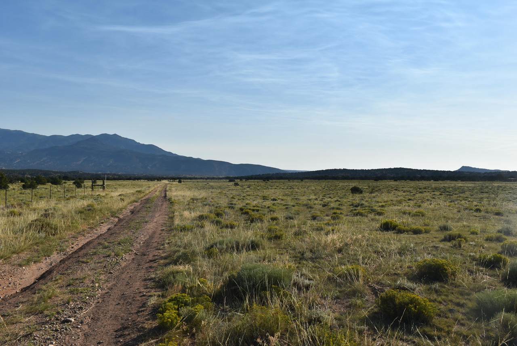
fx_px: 453
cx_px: 258
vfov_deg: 41.8
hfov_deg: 59.4
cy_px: 173
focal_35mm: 32
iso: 100
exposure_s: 1/320
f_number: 9
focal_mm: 21
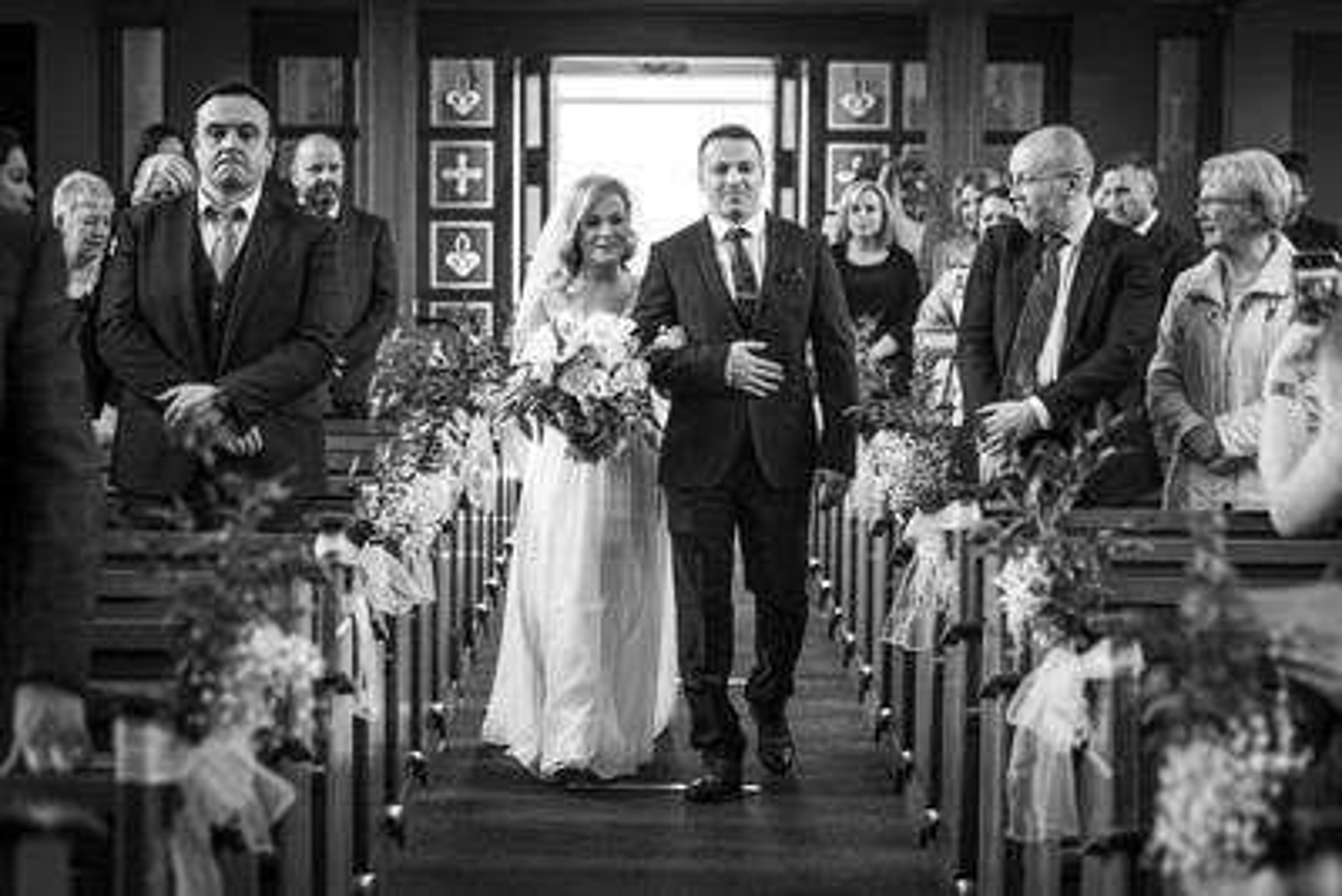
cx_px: 669
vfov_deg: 16.3
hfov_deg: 24.2
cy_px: 510
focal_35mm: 84
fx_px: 3133
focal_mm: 70
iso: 1000
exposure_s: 1/160
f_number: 2.8
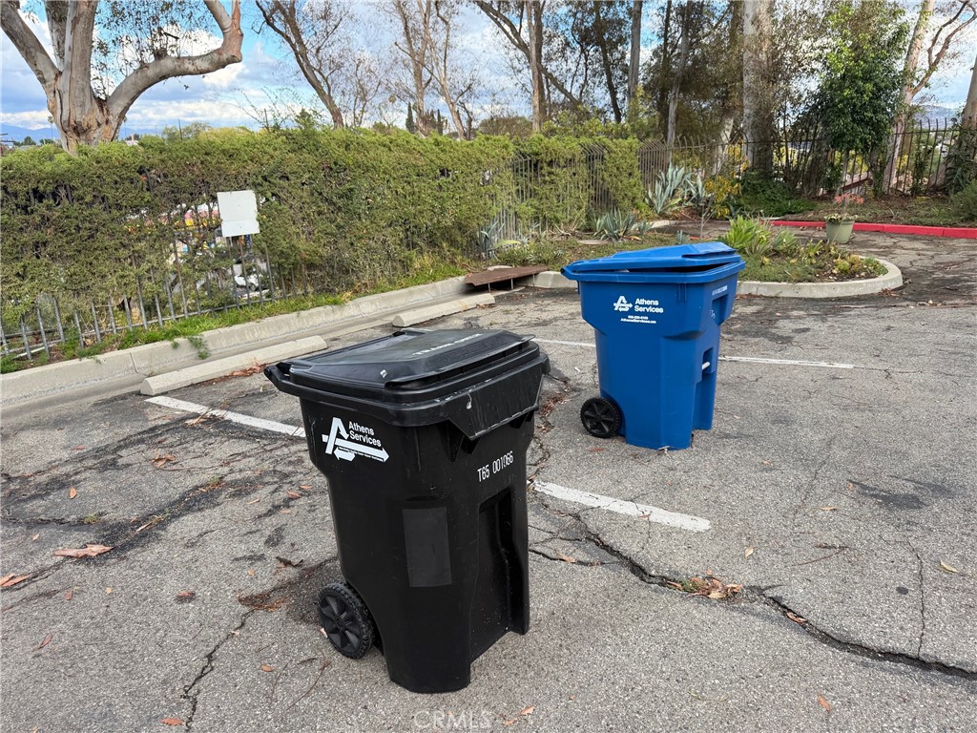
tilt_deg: -17.7
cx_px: 488
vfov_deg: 56.8
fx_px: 677
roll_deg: +1.5
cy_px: 366
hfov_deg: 71.6
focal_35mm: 24
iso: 100
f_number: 1.78
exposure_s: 1/943
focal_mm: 6.76
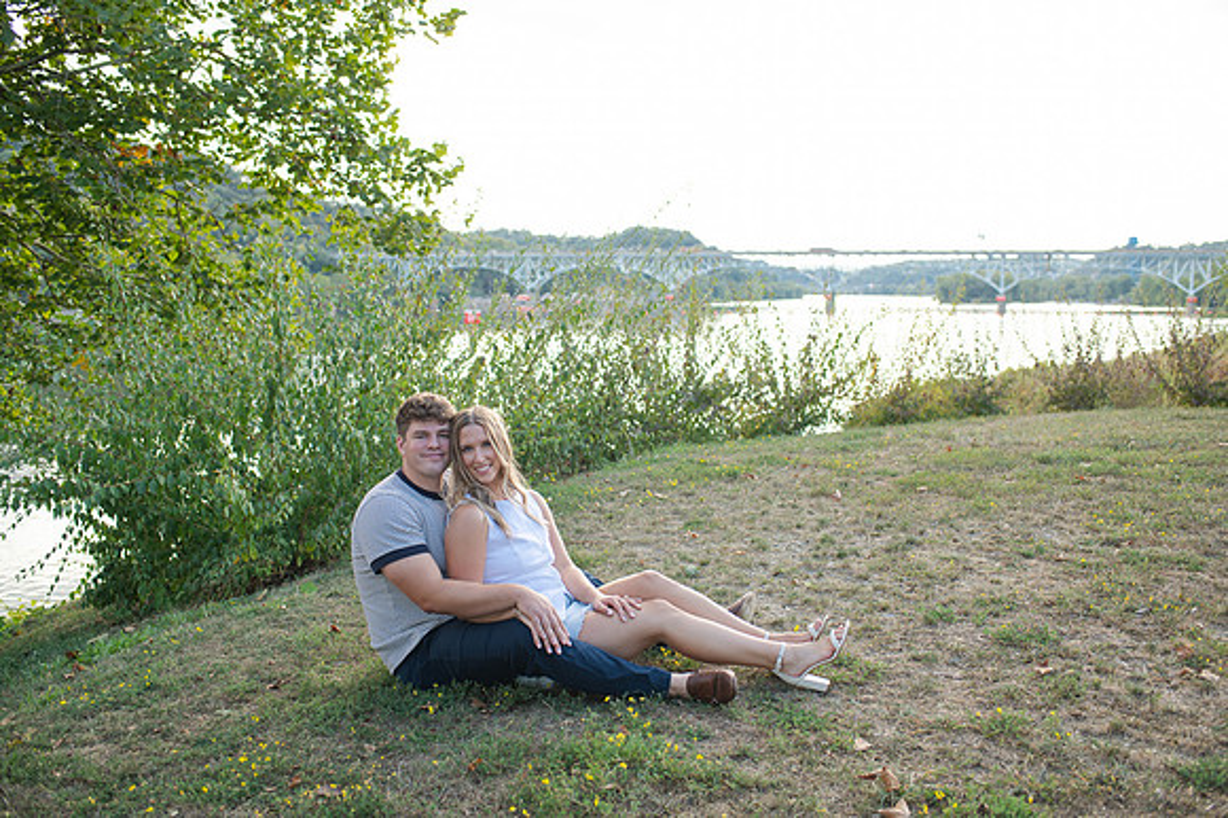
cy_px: 409
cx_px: 614
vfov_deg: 37.6
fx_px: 1199
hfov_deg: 54.2
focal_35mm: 35
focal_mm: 35
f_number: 3.2
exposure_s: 1/320
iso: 100
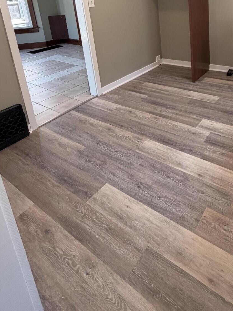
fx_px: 224
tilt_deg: -14.5
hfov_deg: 52.1
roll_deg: +3.6
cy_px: 46
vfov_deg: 61.3
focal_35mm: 25
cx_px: 179
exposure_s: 1/121
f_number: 2.2
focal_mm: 2.22
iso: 200
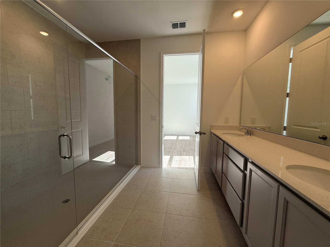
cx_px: 165
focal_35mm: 14
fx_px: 133
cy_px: 124
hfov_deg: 102.1
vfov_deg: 85.7
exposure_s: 1/169
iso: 64
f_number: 2.2
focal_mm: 2.22
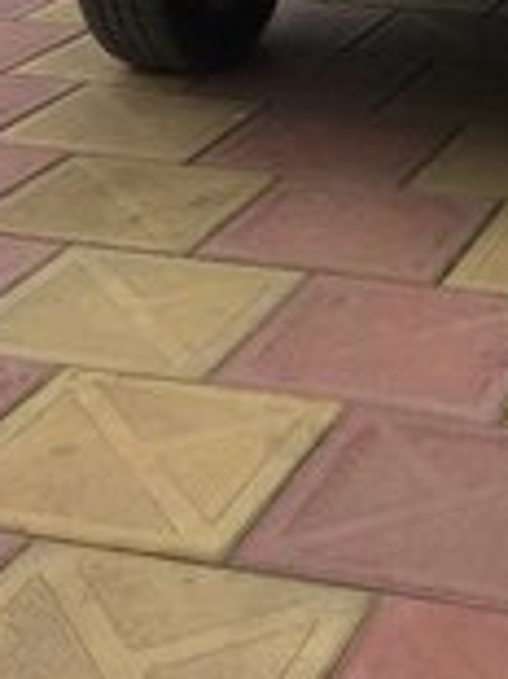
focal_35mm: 93
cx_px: 547
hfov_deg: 15.5
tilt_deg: -6.4
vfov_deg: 19.7
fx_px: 1822
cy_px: -153
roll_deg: -1.4
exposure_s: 1/1799
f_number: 2.2
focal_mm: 4.15
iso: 32
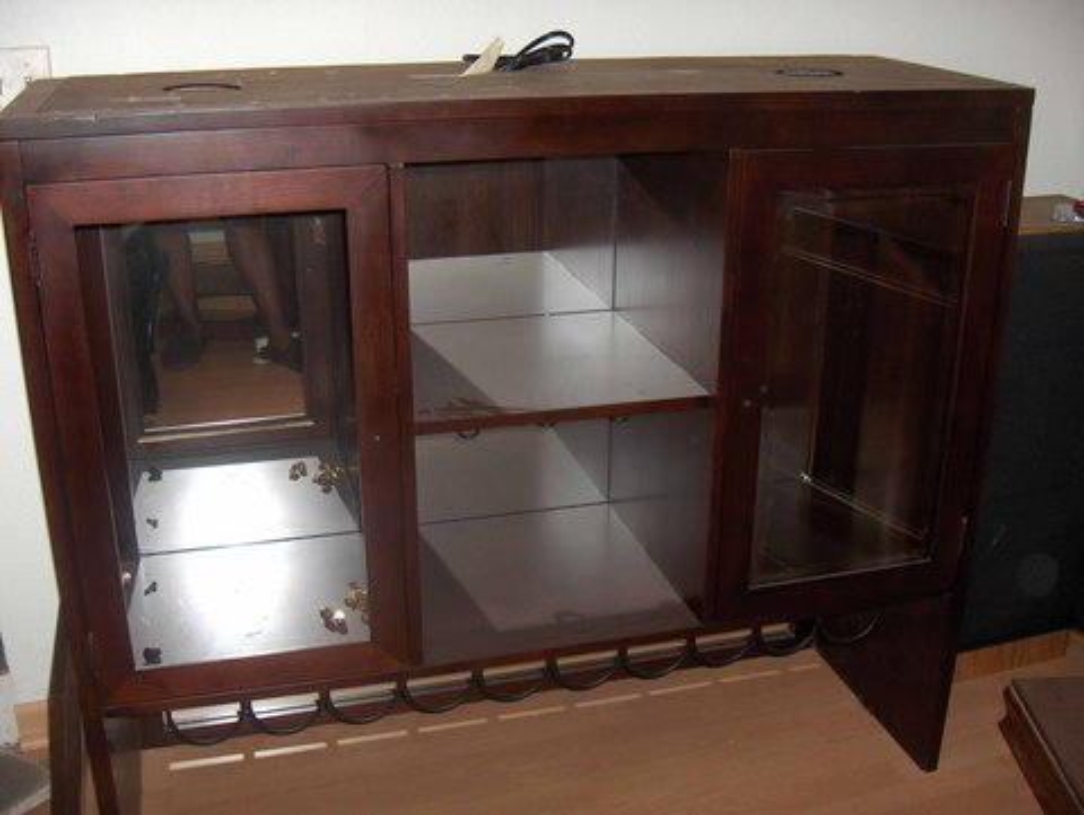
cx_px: 542
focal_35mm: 39
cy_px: 408
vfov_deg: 36.9
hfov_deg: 47.8
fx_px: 1223
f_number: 2.8
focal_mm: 8
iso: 100
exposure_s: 1/60
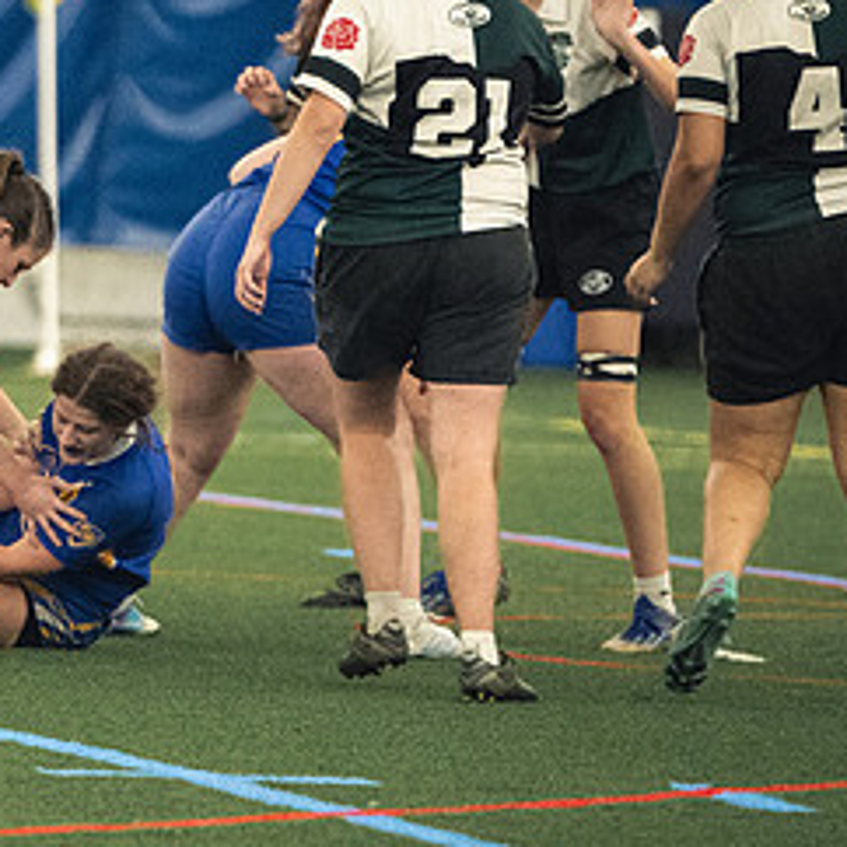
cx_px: -130
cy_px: 326
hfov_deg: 2.9
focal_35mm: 610
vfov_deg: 2.9
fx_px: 16887
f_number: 2.8
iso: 10000
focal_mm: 200
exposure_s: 1/500
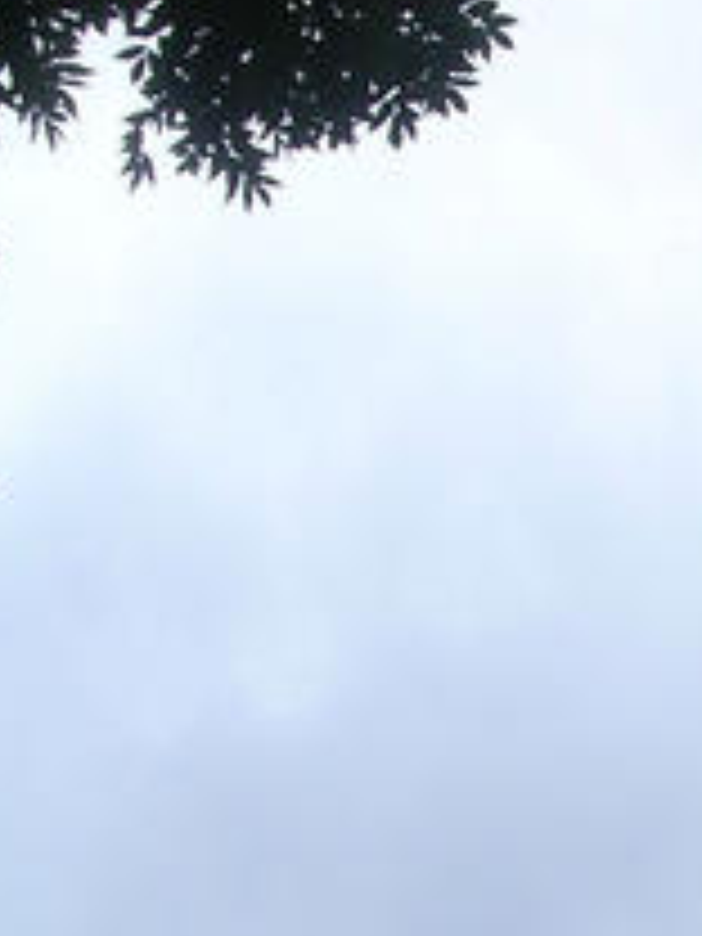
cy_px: 936
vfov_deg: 16.5
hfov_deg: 12.1
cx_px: 1058
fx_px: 3164
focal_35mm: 117
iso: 100
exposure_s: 1/448
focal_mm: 5.8
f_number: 5.6
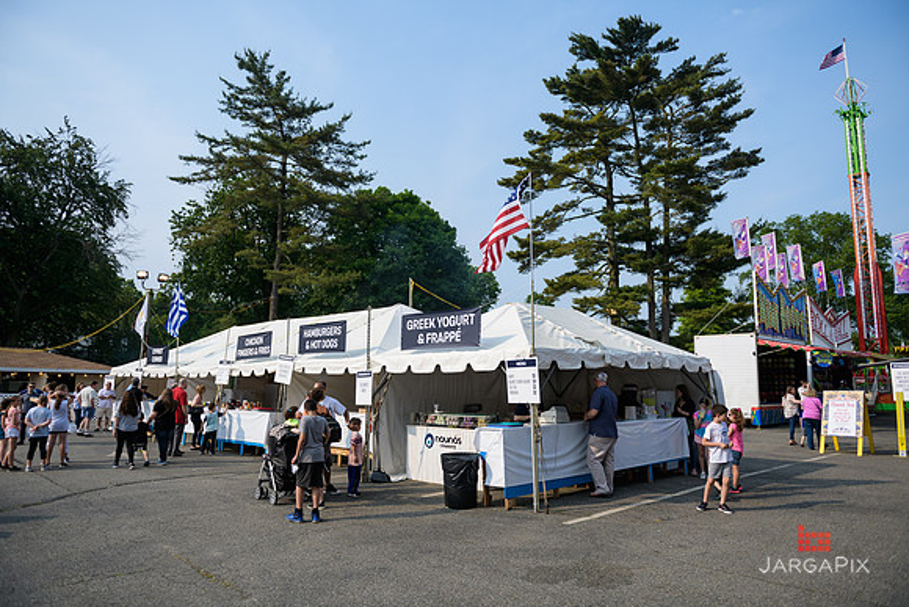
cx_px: 454
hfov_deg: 73.7
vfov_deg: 53.2
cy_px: 304
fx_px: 606
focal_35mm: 24
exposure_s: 1/2000
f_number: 3.2
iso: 100
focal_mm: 24
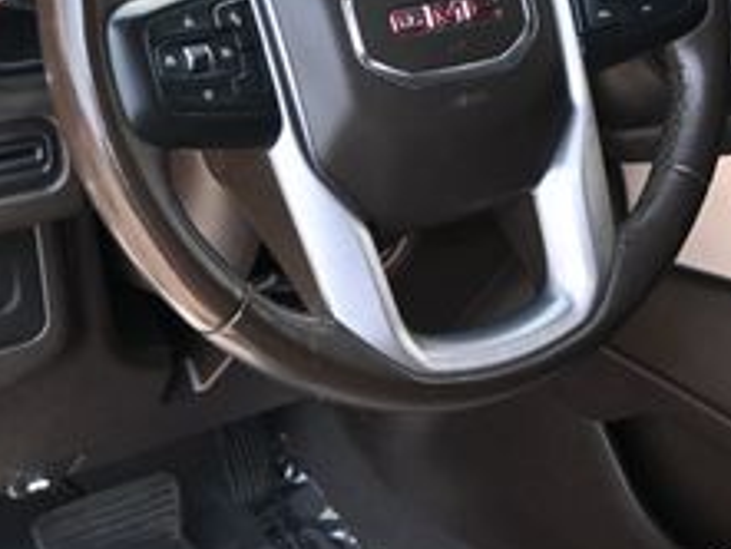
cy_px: 238
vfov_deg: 18.6
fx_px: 1677
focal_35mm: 79
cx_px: 519
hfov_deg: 24.4
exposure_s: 1/200
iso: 400
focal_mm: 19
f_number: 3.8
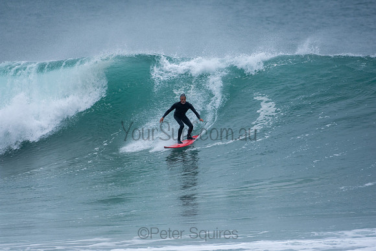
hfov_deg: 2.7
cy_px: 126
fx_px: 7835
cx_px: 188
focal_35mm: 750
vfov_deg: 1.8
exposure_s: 1/1000
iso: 280
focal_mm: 500
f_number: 5.6
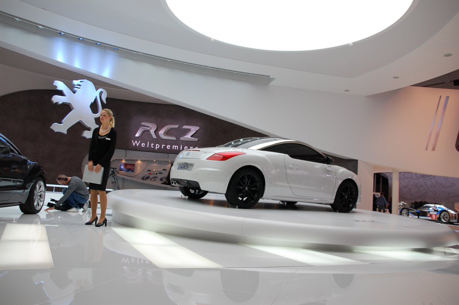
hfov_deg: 57.3
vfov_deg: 39.9
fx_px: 420
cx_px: 230
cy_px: 152
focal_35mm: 33
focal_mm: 22
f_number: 5.6
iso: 280
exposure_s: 1/125
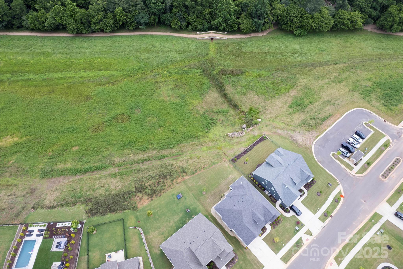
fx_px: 246
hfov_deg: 78.6
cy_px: 134
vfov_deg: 57.2
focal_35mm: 22
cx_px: 202
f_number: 2.8
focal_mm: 8.38
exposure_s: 1/640
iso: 120
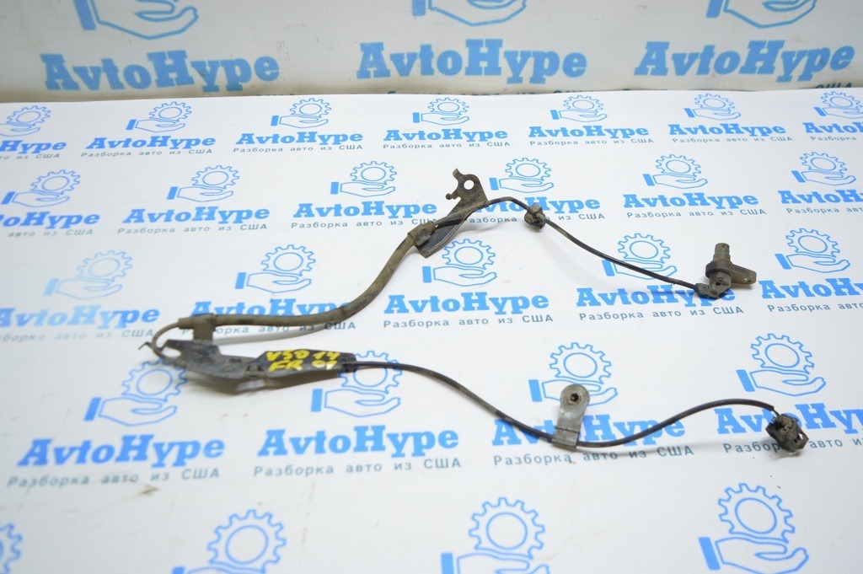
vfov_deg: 43.5
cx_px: 432
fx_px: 719
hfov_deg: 62.0
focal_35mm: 30
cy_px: 287
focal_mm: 20
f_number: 3.5
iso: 400
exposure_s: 1/50
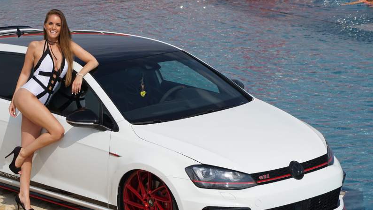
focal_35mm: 152
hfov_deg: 14.2
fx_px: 1500
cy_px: 121
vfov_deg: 8.0
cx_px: 135
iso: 400
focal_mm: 75
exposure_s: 1/1600
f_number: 9
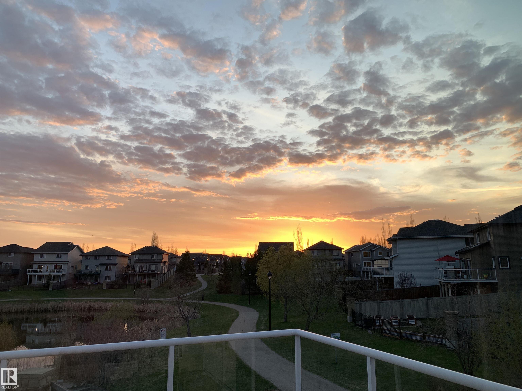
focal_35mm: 26
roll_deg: +0.6
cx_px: 261
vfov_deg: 53.1
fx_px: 392
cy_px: 196
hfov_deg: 67.3
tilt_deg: +9.2
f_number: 1.8
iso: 25
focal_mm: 4.25
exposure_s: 1/134
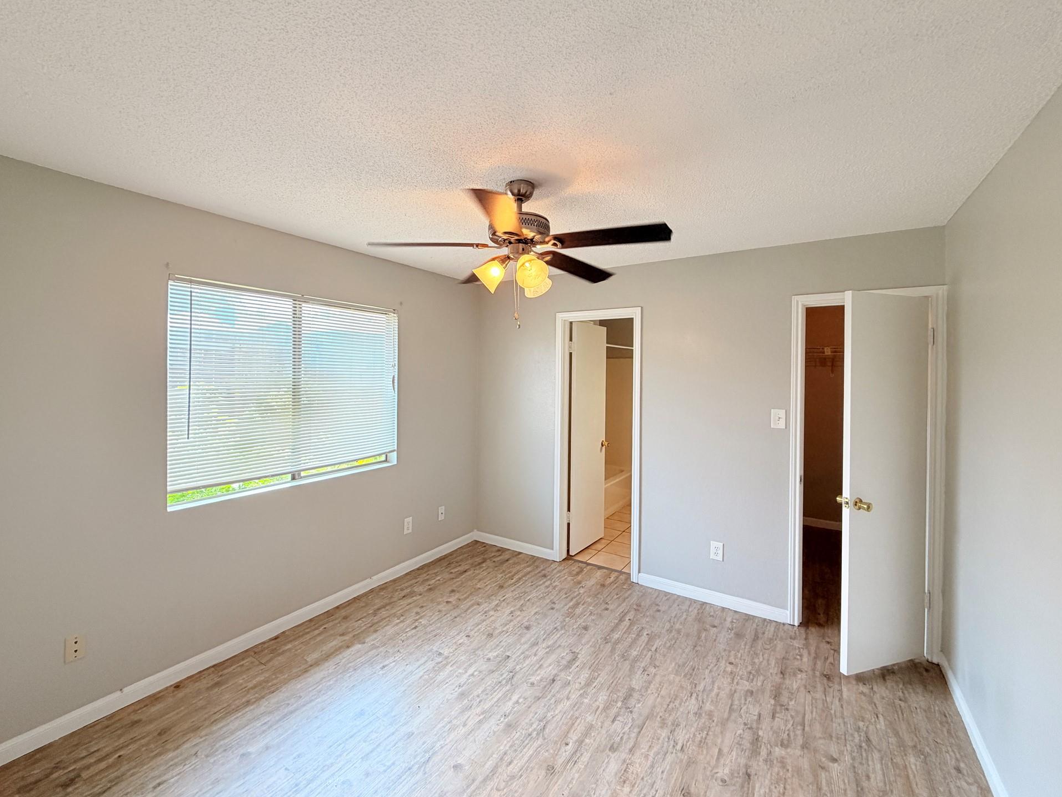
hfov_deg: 98.1
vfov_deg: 81.7
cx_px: 515
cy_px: 372
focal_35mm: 15
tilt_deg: -0.8
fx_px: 460
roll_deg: -0.7
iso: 100
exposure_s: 1/120
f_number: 2.2
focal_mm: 2.22
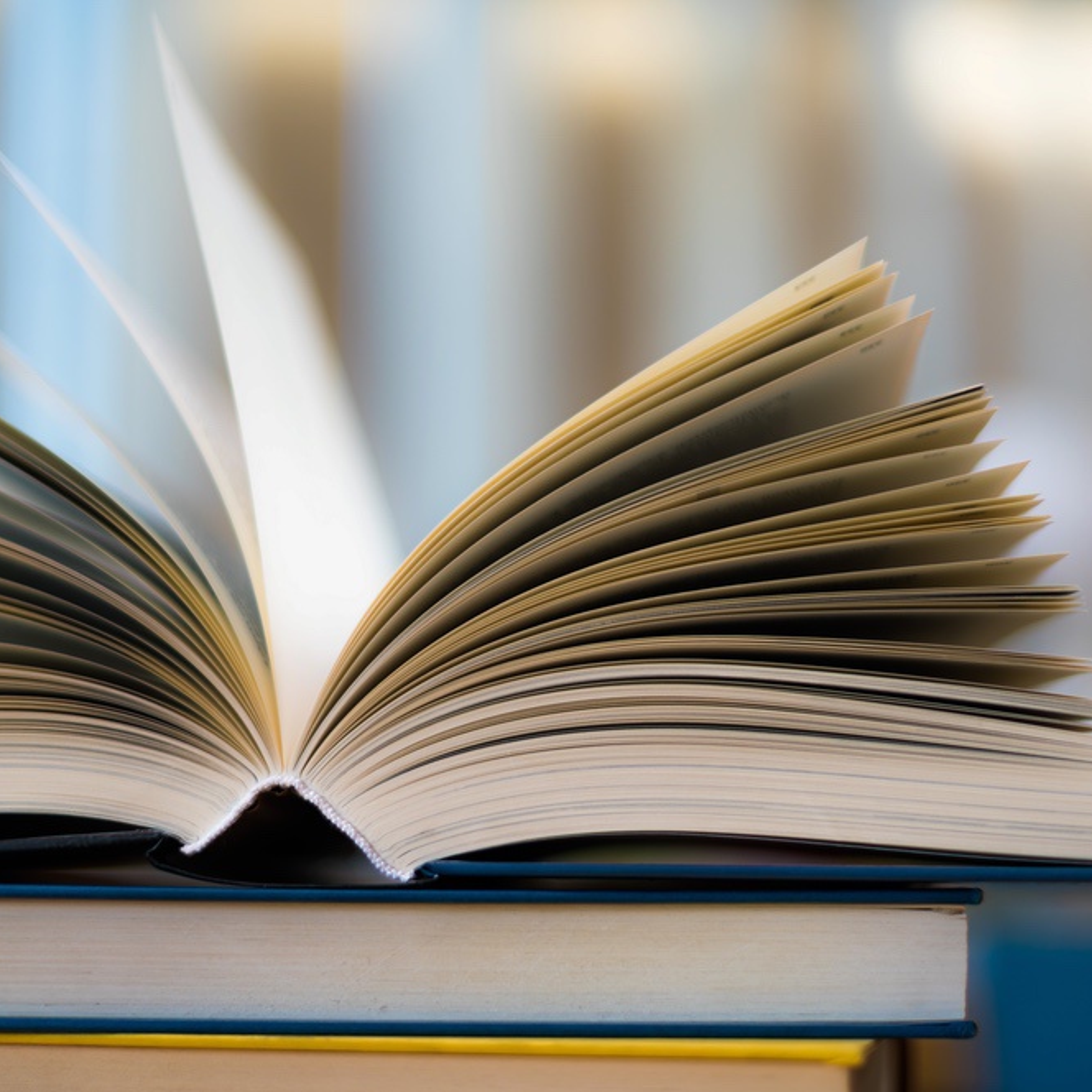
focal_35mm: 64
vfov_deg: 26.9
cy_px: 547
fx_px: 2284
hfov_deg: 26.9
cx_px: 518
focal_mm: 50
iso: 100
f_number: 1.4
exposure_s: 1/250
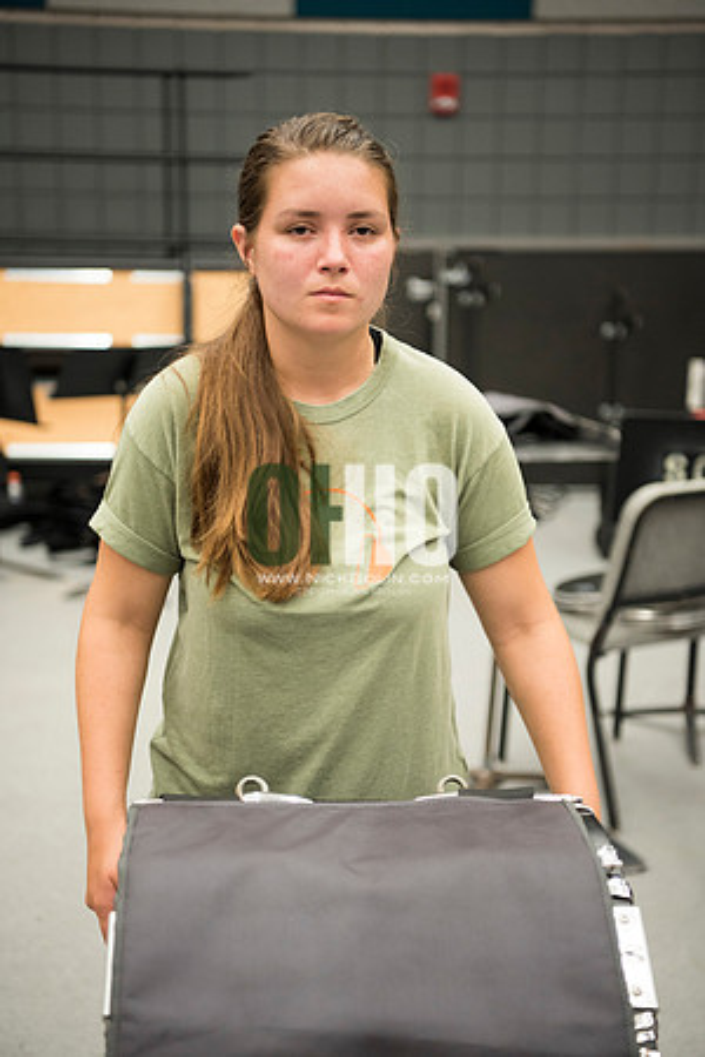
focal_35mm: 58
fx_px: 1704
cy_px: 528
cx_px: 352
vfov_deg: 34.5
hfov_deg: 23.4
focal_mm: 58
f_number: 2.8
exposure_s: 1/160
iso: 1250
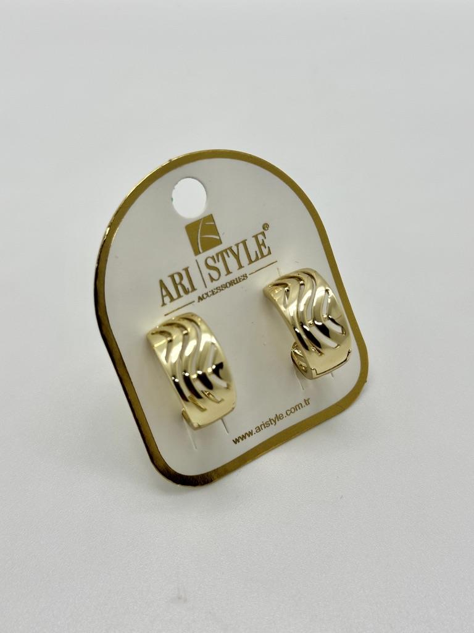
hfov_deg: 30.3
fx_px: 876
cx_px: 237
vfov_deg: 39.7
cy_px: 316
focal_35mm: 48
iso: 50
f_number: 1.78
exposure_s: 1/247
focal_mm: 6.86
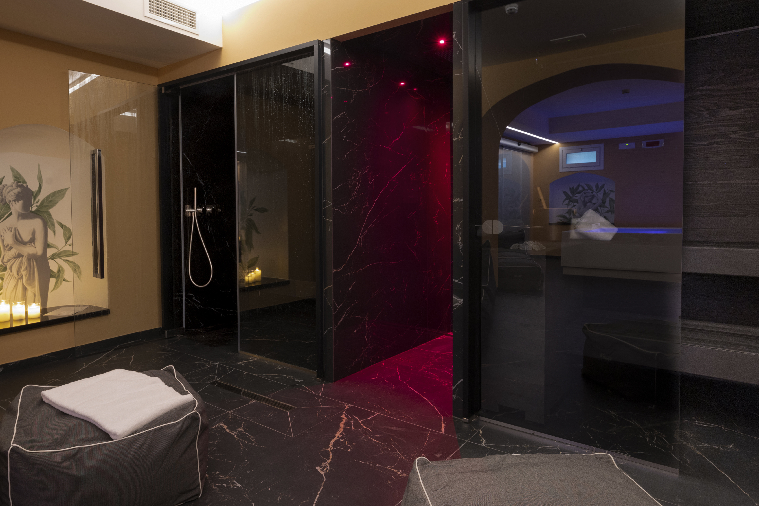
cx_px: 376
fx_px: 401
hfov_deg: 86.9
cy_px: 255
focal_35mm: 19
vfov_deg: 64.6
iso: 400
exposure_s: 4
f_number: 9
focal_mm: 18
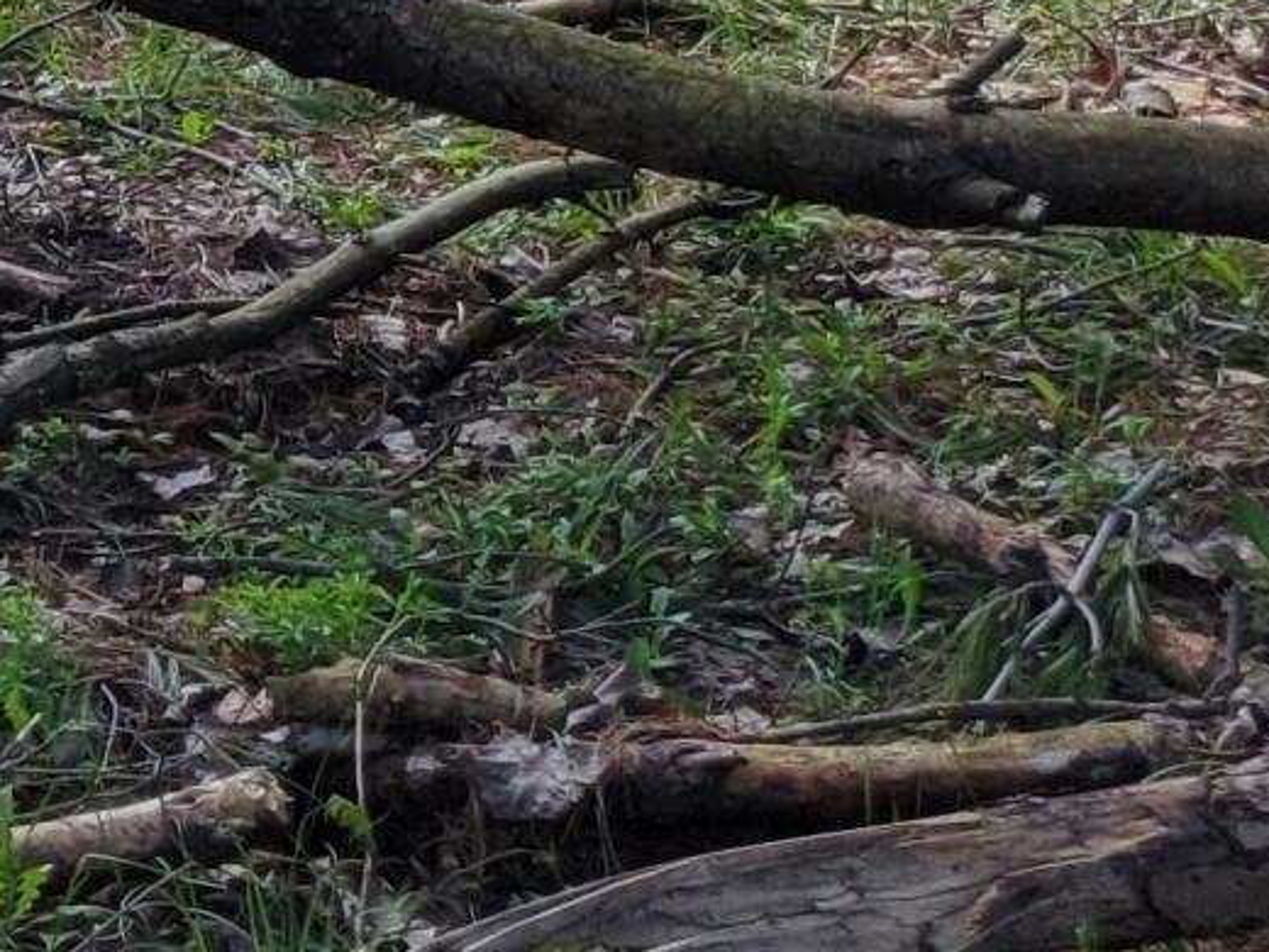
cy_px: -364
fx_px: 5499
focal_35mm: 150
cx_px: -2082
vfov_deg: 9.7
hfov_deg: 10.6
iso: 40
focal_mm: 5.4
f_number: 1.8
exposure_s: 1/550
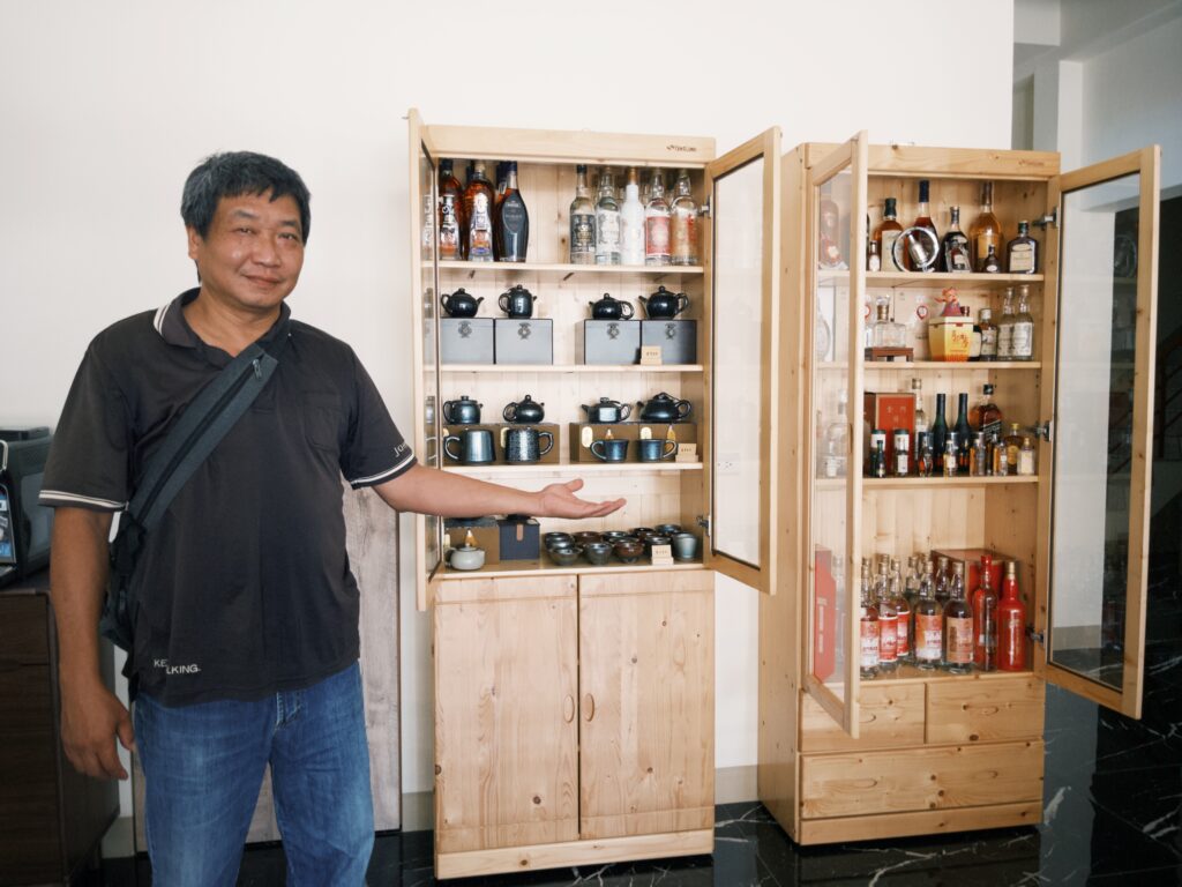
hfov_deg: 67.3
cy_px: 444
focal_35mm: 26
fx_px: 888
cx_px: 591
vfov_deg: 53.1
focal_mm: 5.1
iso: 64
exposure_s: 1/122
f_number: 1.6
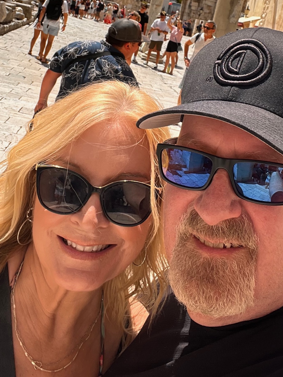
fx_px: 545
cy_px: 73
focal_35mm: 50
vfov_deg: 36.8
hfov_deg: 29.1
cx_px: 165
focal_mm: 2.71
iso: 32
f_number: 2.2
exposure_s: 1/447
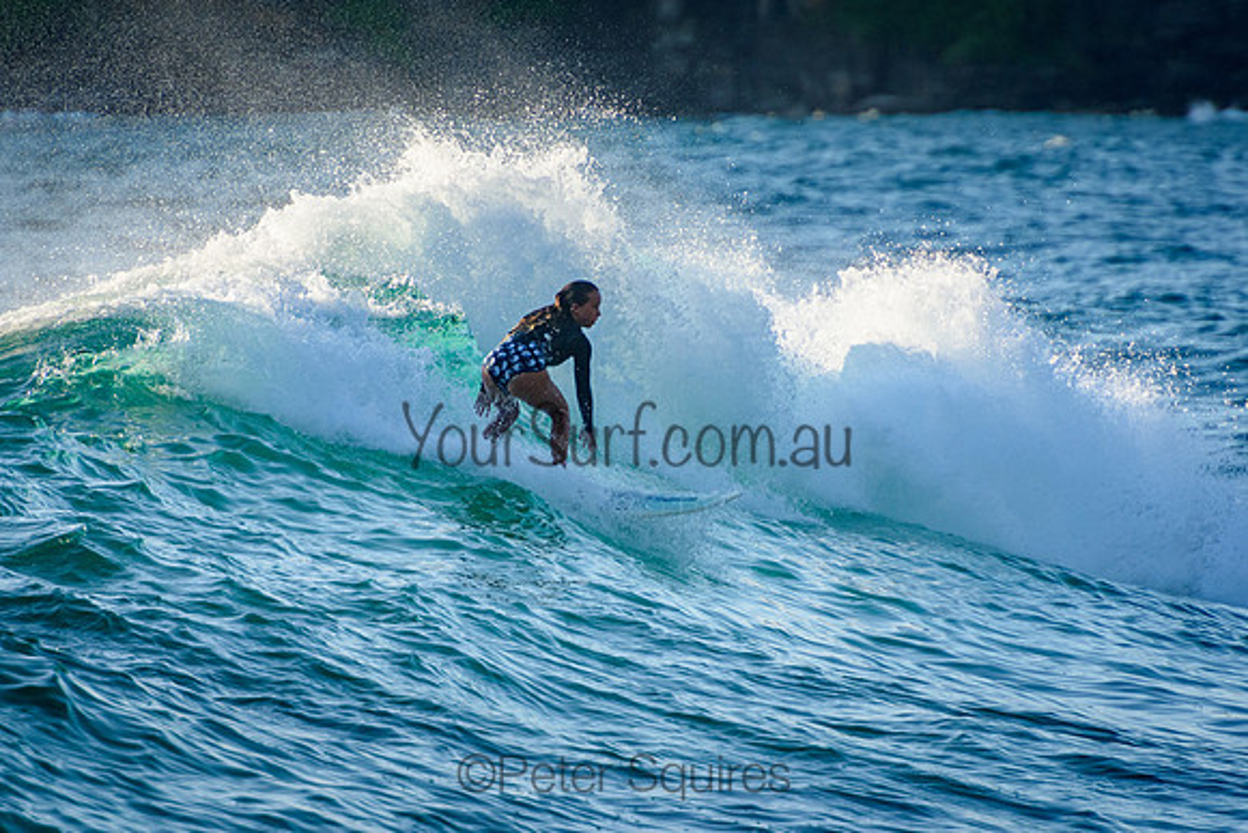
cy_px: 416
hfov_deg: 3.4
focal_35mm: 611
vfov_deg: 2.3
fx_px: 21168
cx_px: 624
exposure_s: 1/2000
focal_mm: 400
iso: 640
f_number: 5.6
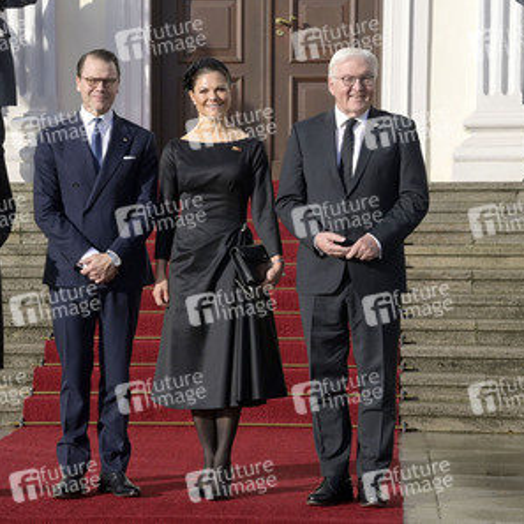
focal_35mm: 129
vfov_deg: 13.5
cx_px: 184
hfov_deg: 13.5
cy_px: 261
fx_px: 2209
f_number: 16
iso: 400
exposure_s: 1/200
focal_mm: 100
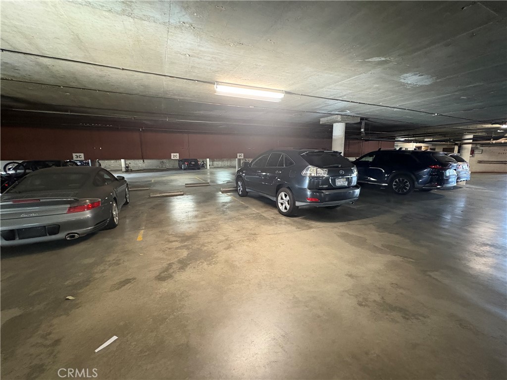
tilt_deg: -7.7
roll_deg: +1.5
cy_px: 190
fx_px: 205
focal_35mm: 14
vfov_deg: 85.7
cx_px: 254
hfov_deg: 102.1
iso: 800
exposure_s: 1/30
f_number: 2.2
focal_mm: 2.22
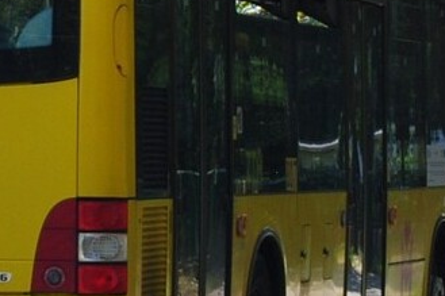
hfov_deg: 9.3
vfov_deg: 6.3
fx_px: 2706
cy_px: 109
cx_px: 8
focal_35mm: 219
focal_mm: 40
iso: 200
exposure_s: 1/125
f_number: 9
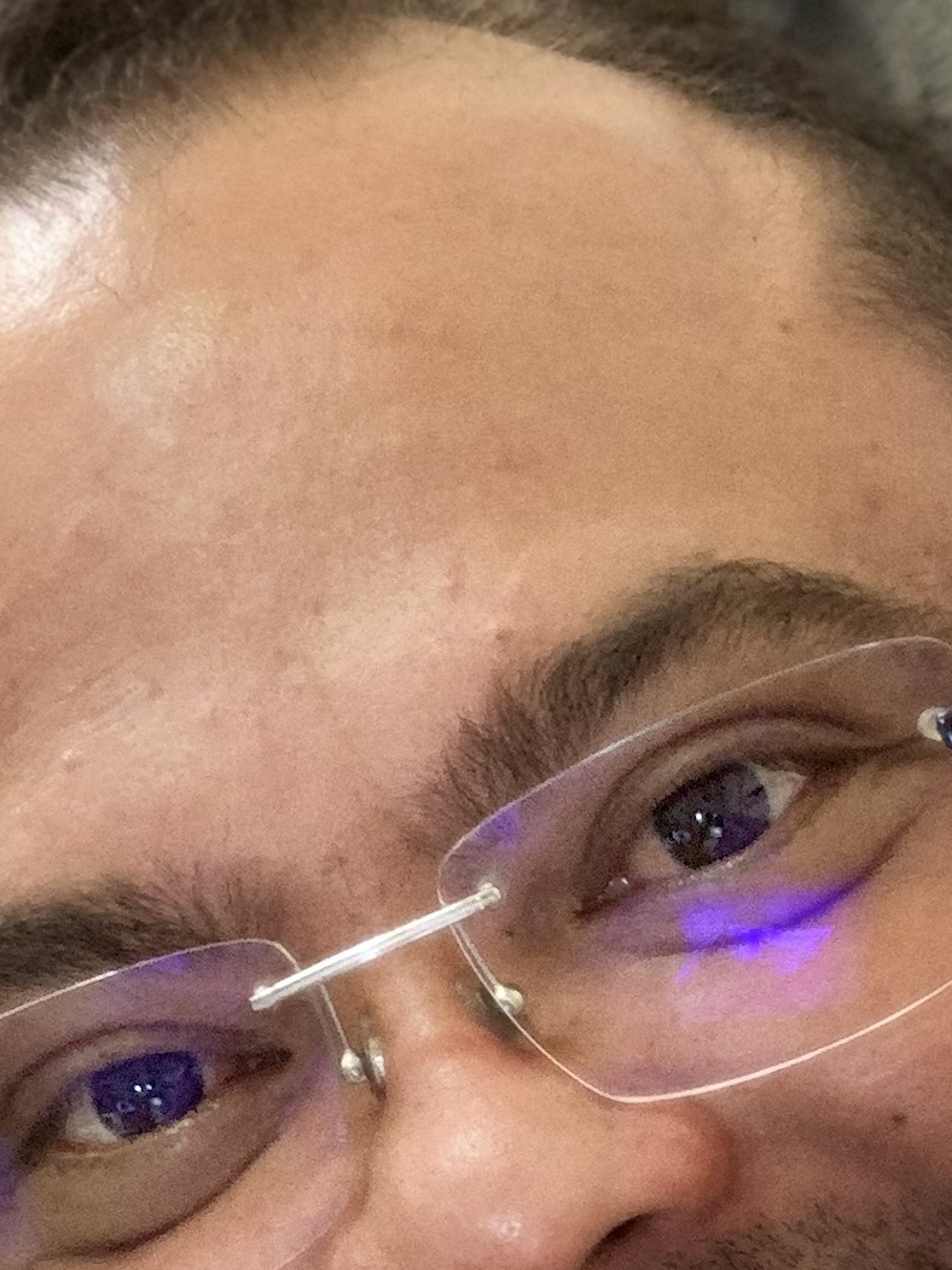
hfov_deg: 15.6
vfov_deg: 19.6
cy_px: 1532
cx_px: 790
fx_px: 3448
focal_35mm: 94
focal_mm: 2.87
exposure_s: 1/30
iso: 320
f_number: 2.2
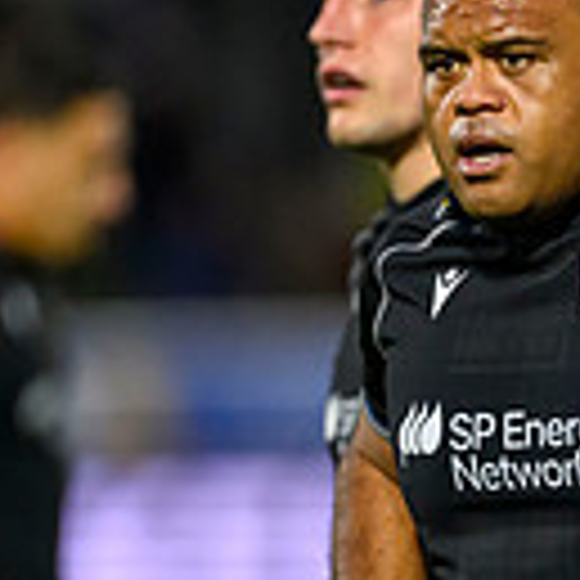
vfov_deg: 1.1
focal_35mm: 1623
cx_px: 1096
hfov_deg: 1.1
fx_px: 30766
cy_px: 502
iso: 4000
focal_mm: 400
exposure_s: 1/1600
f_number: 3.2
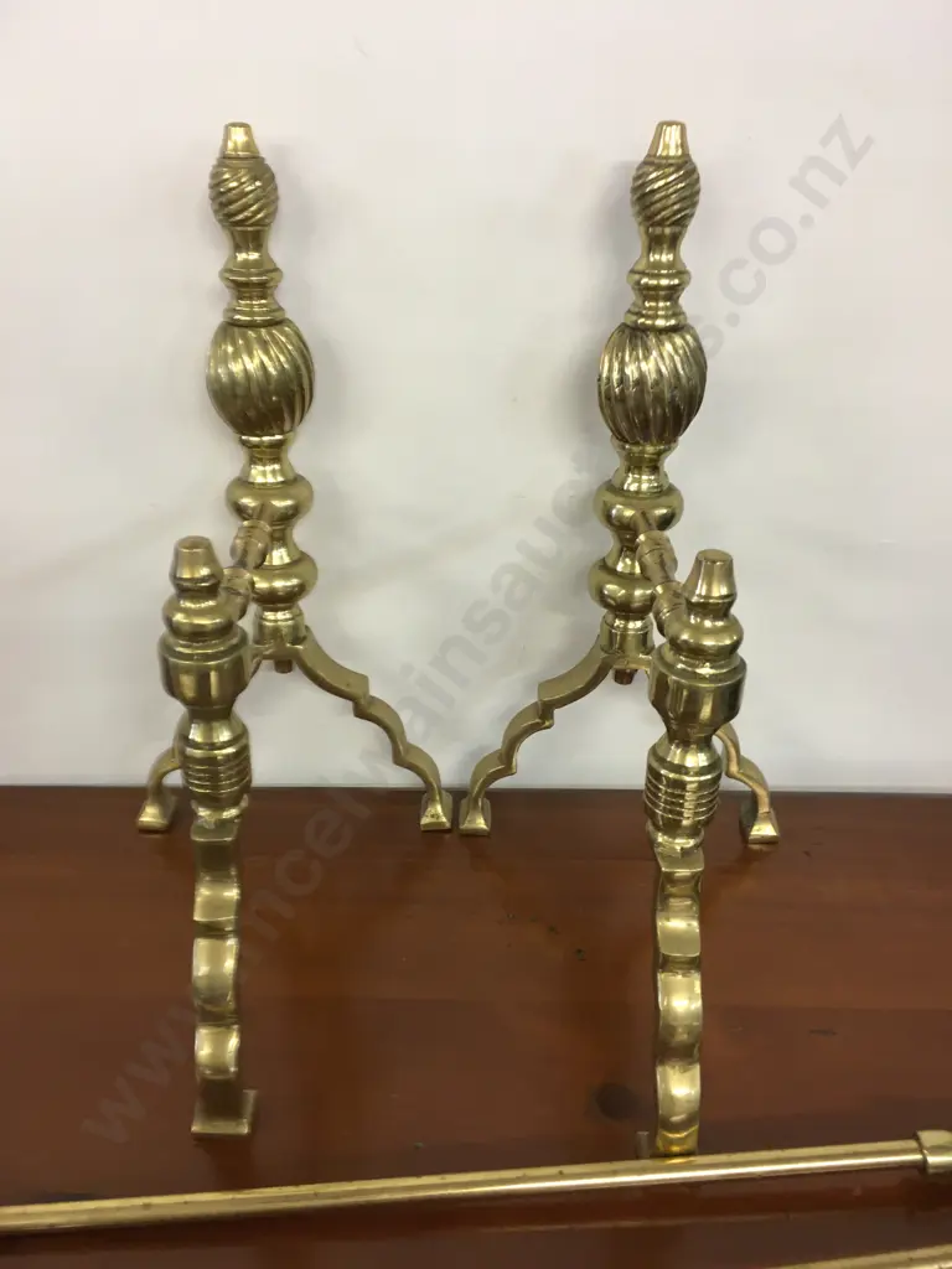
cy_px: 634
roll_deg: -0.1
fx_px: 1063
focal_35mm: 29
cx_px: 476
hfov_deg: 48.2
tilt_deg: -26.8
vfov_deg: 61.7
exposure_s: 1/17
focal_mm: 4.15
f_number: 2.2
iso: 40
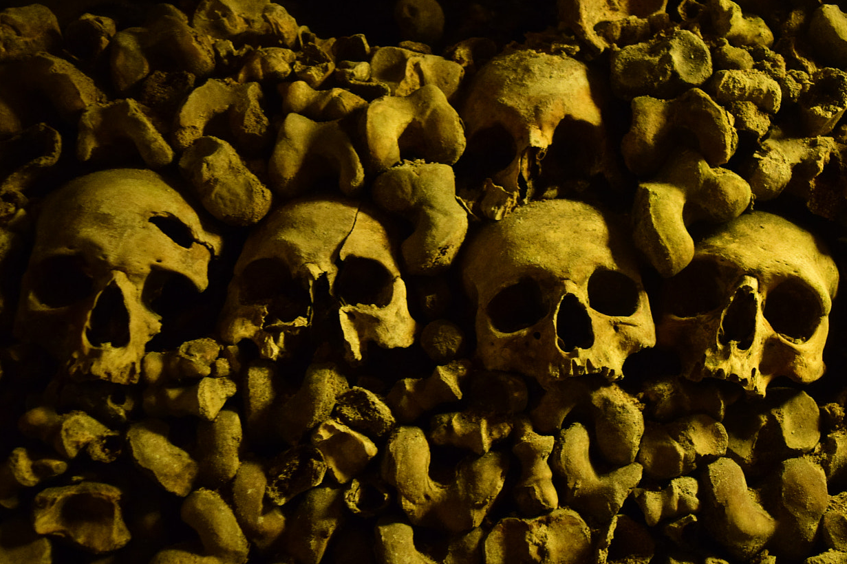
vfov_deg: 34.1
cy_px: 331
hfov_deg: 49.4
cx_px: 489
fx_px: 917
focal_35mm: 39
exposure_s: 1/10
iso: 3200
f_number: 3.8
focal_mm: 20
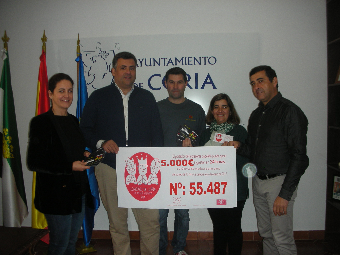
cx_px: 170
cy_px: 128
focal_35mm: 35
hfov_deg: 52.6
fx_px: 344
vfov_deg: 40.7
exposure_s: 1/60.1
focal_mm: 5.8
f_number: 3
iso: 106
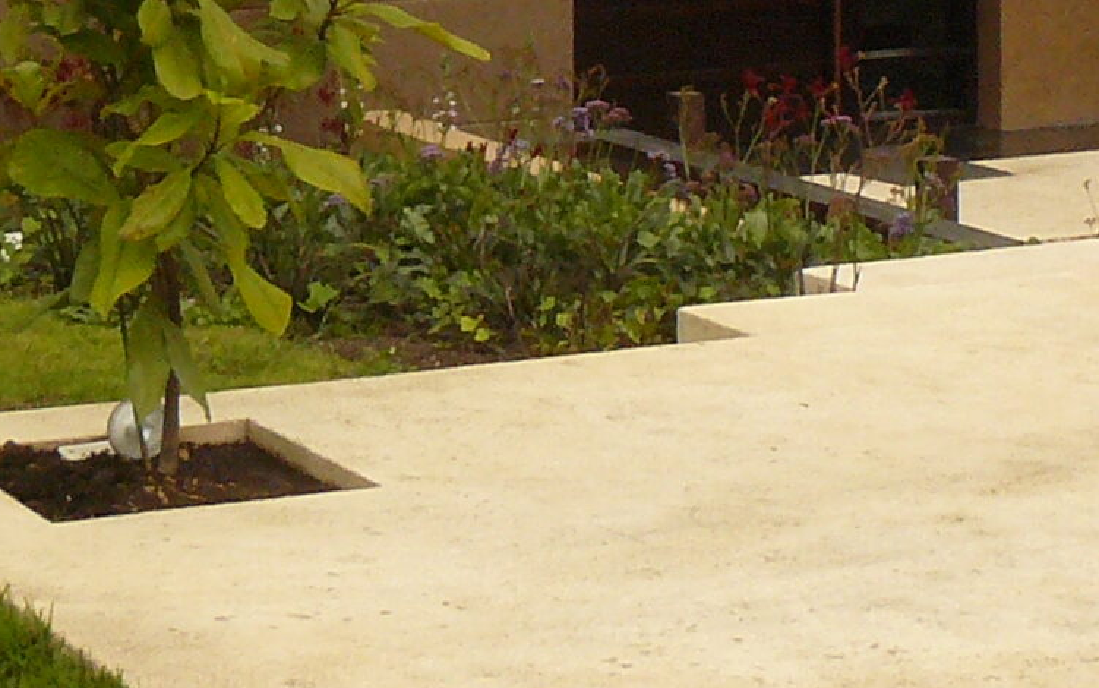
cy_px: -410
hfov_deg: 16.1
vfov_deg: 9.7
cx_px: 515
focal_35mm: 130
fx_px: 3895
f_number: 8
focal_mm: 6
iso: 200
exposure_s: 1/125
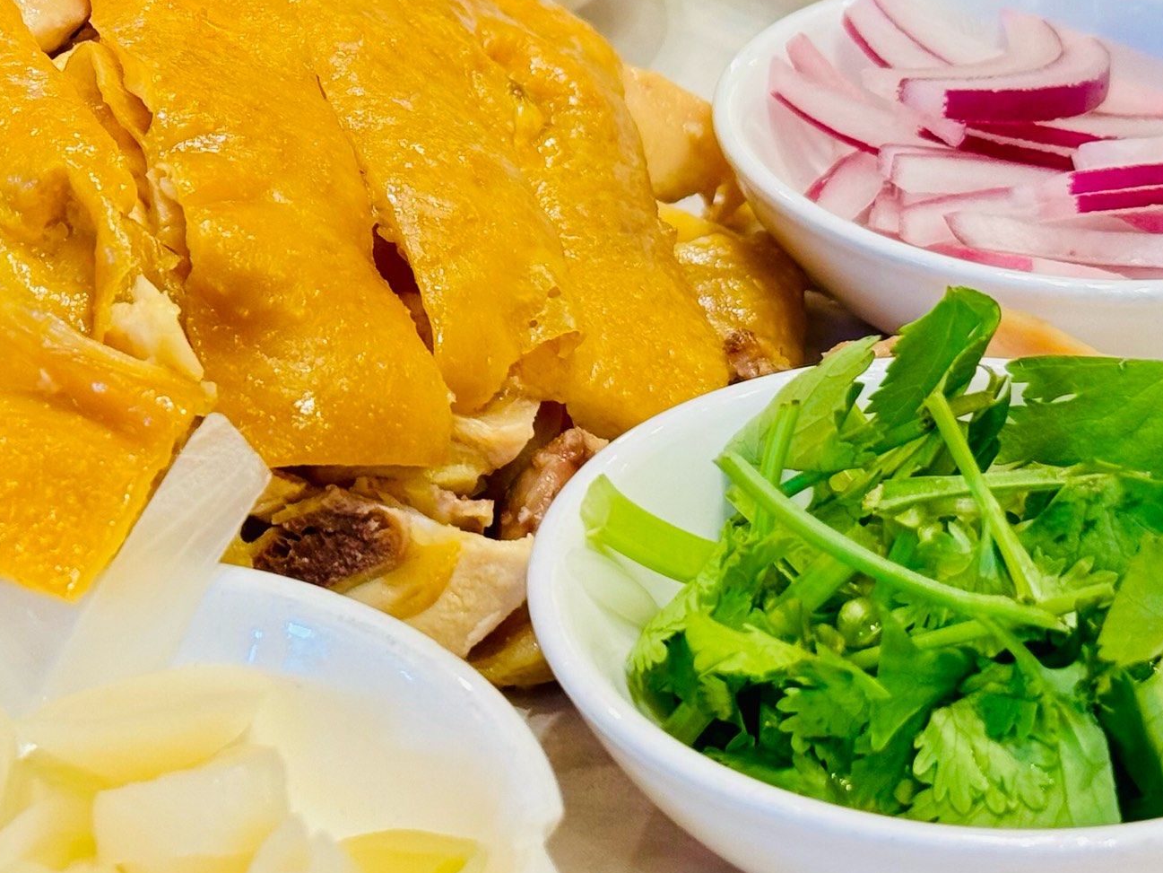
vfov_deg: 14.6
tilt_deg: -26.2
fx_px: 3394
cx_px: 162
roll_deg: +0.2
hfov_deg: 19.2
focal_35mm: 101
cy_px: 153
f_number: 1.78
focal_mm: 6.76
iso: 100
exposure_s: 1/50
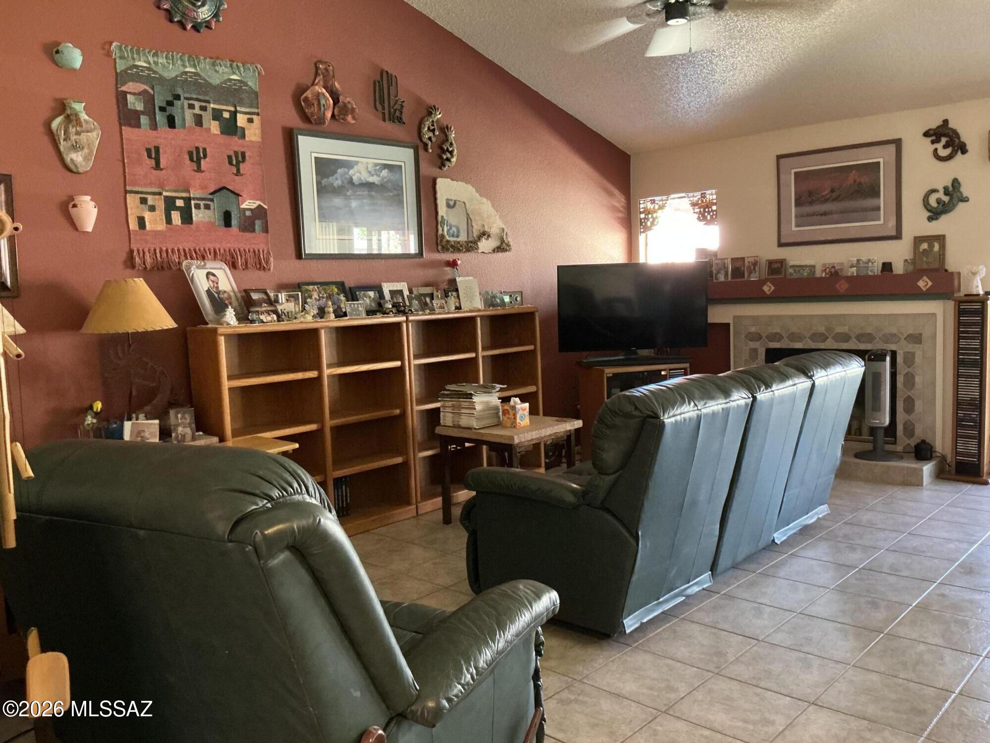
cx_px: 495
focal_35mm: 29
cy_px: 372
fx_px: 829
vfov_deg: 48.2
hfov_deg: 61.7
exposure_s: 1/30
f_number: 1.8
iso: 400
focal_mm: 3
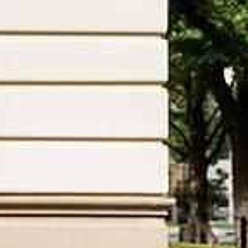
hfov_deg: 9.9
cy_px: 332
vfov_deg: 9.8
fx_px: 1410
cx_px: 324
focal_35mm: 174
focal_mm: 34
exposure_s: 1/2500
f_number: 4
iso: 320
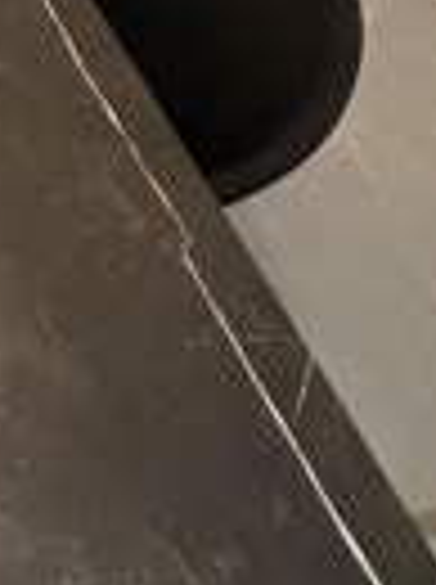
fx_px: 1163
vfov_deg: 25.4
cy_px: -117
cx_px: -575
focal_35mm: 69
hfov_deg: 14.7
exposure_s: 1/60
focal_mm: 2.22
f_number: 2.2
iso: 800
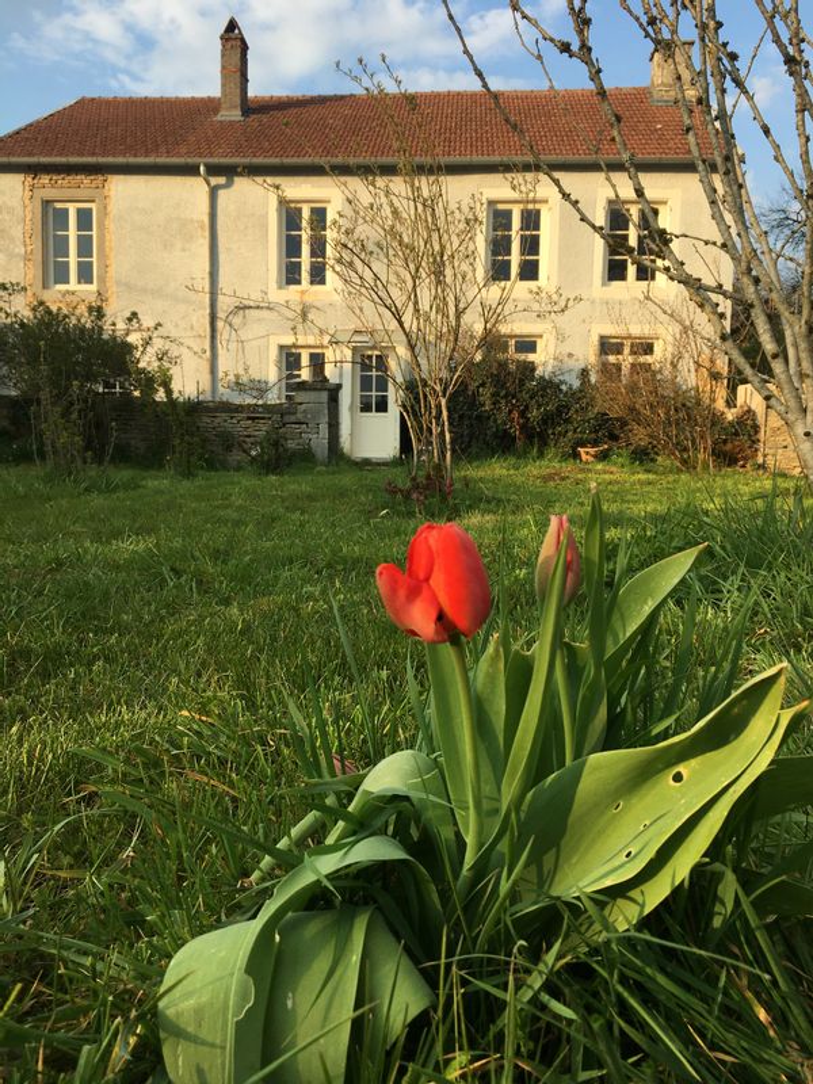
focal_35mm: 29
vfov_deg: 61.7
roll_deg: -0.4
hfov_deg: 48.2
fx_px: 908
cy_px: 542
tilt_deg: -4.7
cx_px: 406
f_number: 2.2
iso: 25
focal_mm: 4.15
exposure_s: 1/601
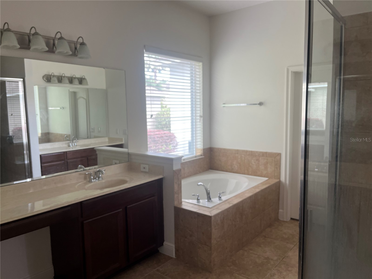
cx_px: 186
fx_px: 279
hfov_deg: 67.3
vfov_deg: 53.1
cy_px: 140
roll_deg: +1.0
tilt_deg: -6.6
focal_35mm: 26
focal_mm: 5.1
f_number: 1.6
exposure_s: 1/120
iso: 80
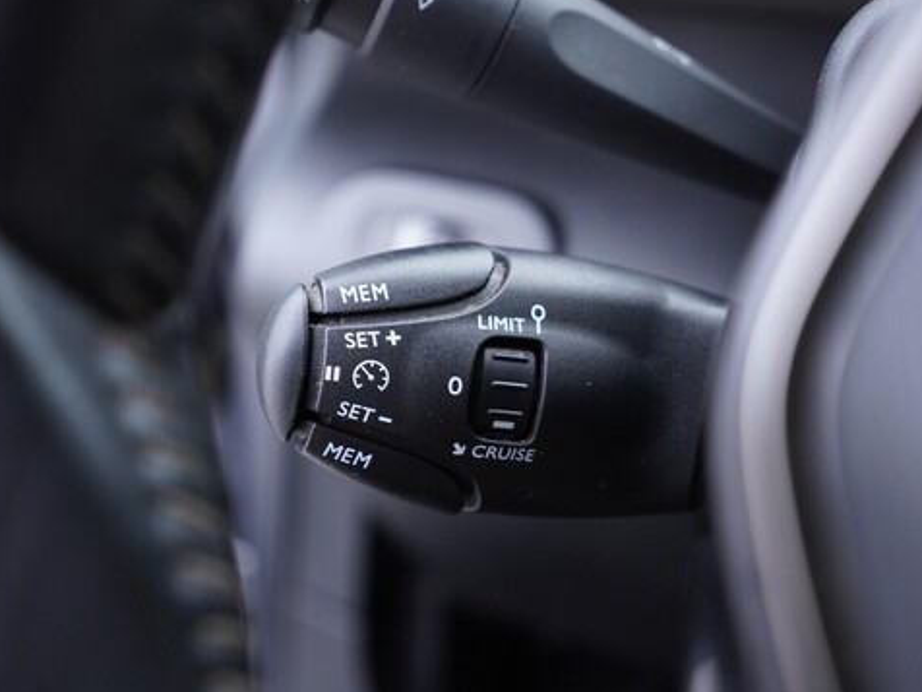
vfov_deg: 36.0
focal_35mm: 40
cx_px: 415
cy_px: 344
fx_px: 1065
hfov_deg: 46.7
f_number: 2.8
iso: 320
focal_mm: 24
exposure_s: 1/40
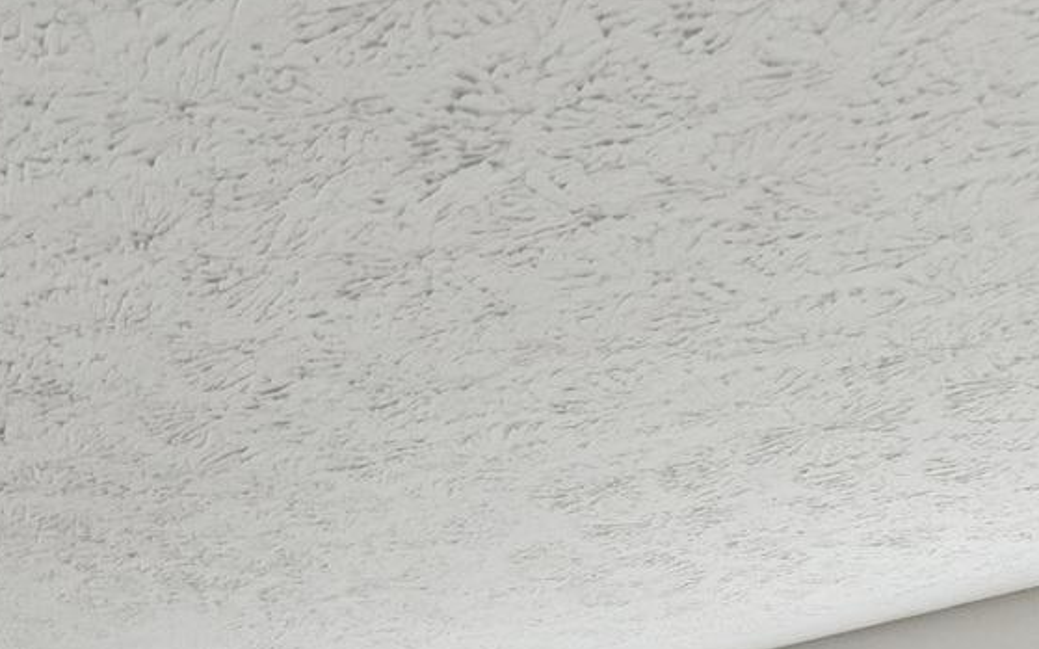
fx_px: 1585
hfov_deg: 33.9
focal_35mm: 56
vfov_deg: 19.4
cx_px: 63
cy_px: 1039
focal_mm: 15
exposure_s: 1/1600
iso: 2000
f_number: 5
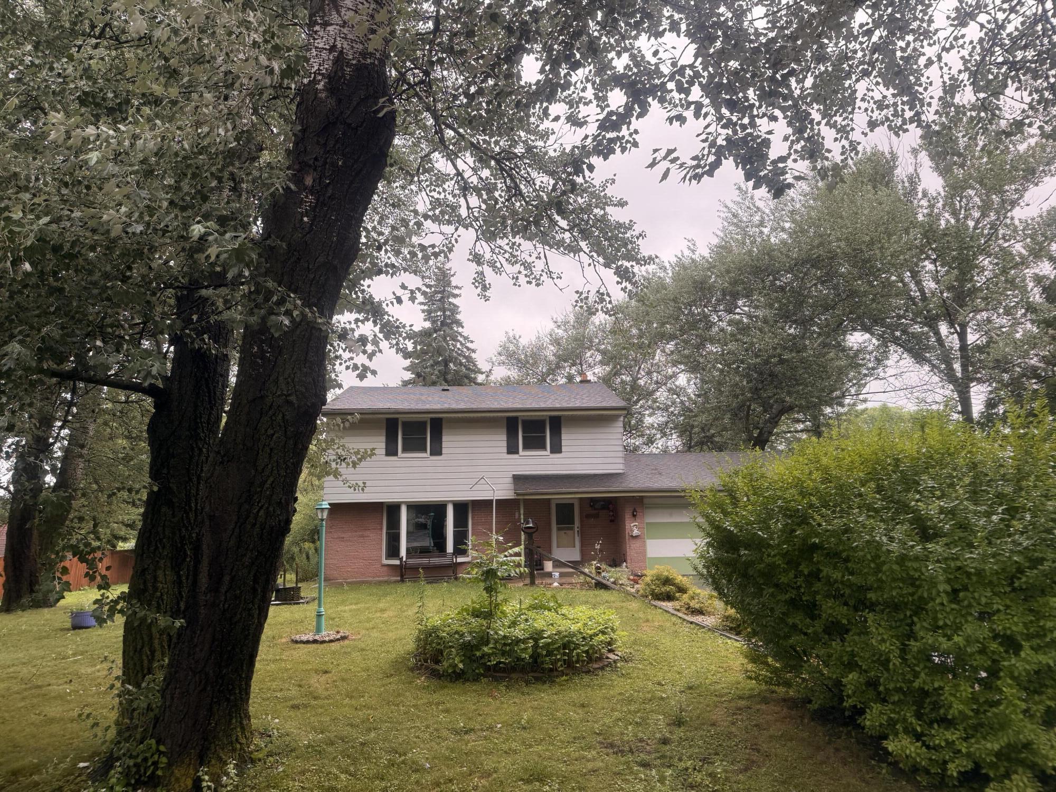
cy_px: 396
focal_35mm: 24
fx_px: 732
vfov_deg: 56.8
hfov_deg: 71.6
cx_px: 528
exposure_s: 1/383
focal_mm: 6.76
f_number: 1.78
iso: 100
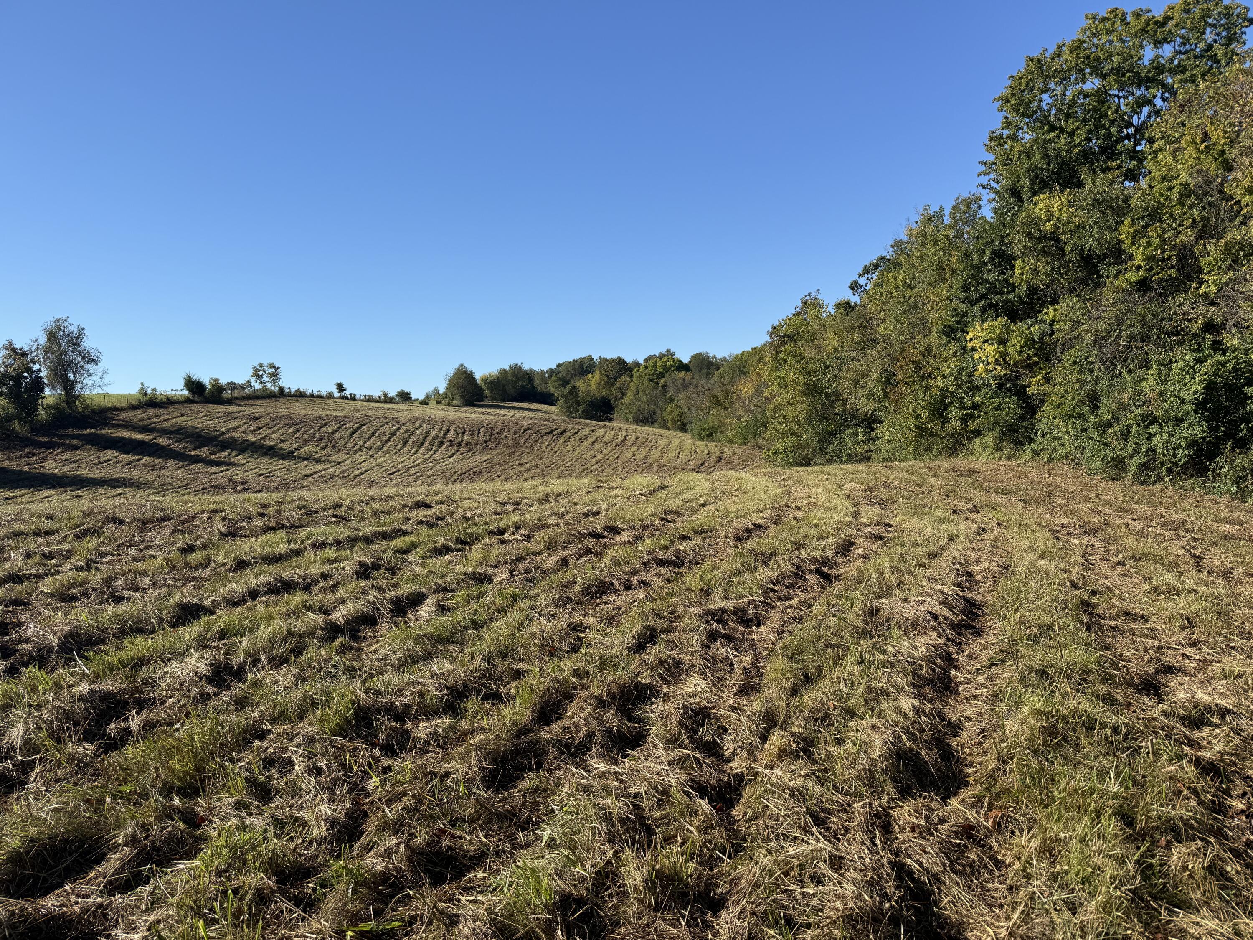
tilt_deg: -3.8
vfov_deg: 56.8
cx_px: 626
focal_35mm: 24
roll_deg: +2.9
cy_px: 470
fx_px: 869
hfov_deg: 71.6
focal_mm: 6.76
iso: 80
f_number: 1.78
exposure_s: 1/3759
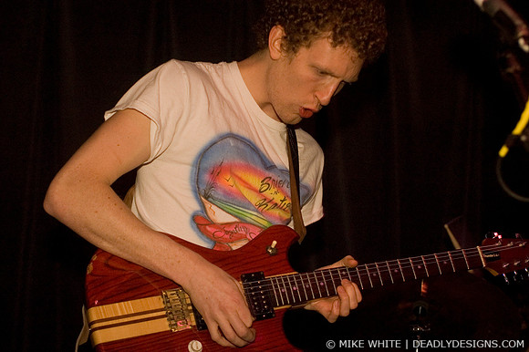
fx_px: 969
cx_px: 264
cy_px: 176
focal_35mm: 66
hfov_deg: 30.5
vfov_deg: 20.6
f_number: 2.8
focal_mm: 44
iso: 800
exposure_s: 1/60
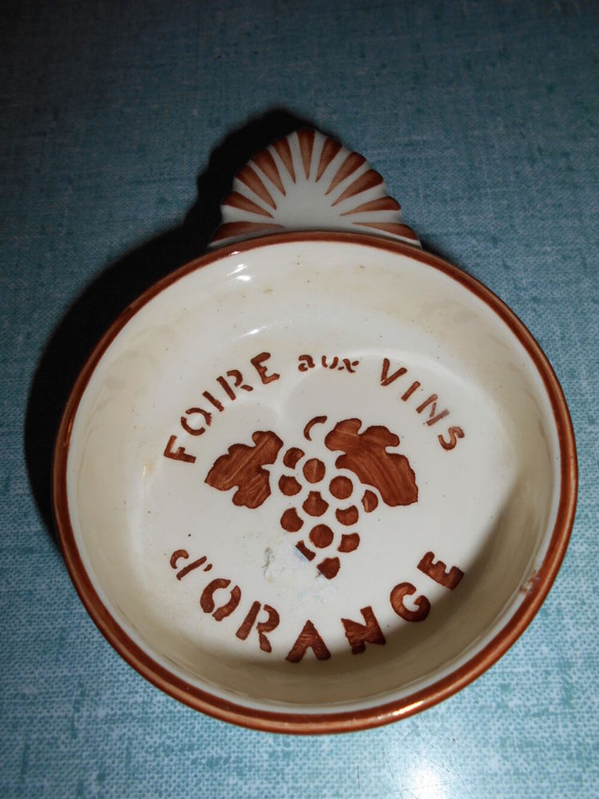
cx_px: 300
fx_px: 600
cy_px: 400
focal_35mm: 26
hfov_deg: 53.1
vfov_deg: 67.3
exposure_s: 1/25
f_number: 8
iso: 80
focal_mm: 4.6
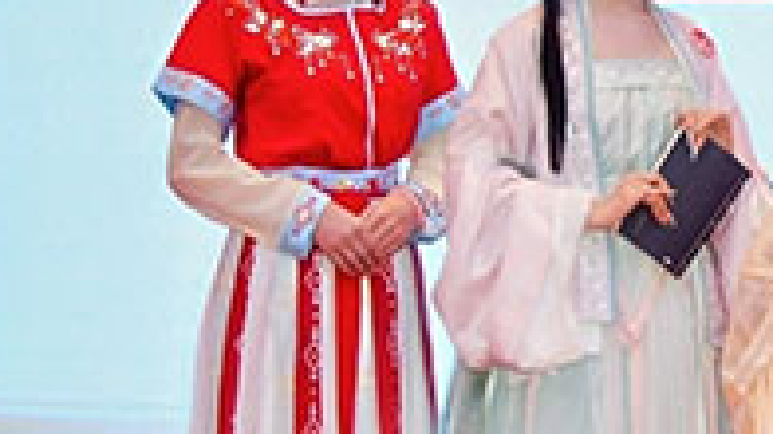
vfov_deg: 5.5
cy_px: 183
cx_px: 1885
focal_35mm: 219
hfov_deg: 8.9
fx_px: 4486
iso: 400
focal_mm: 38
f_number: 3.5
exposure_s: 1/250
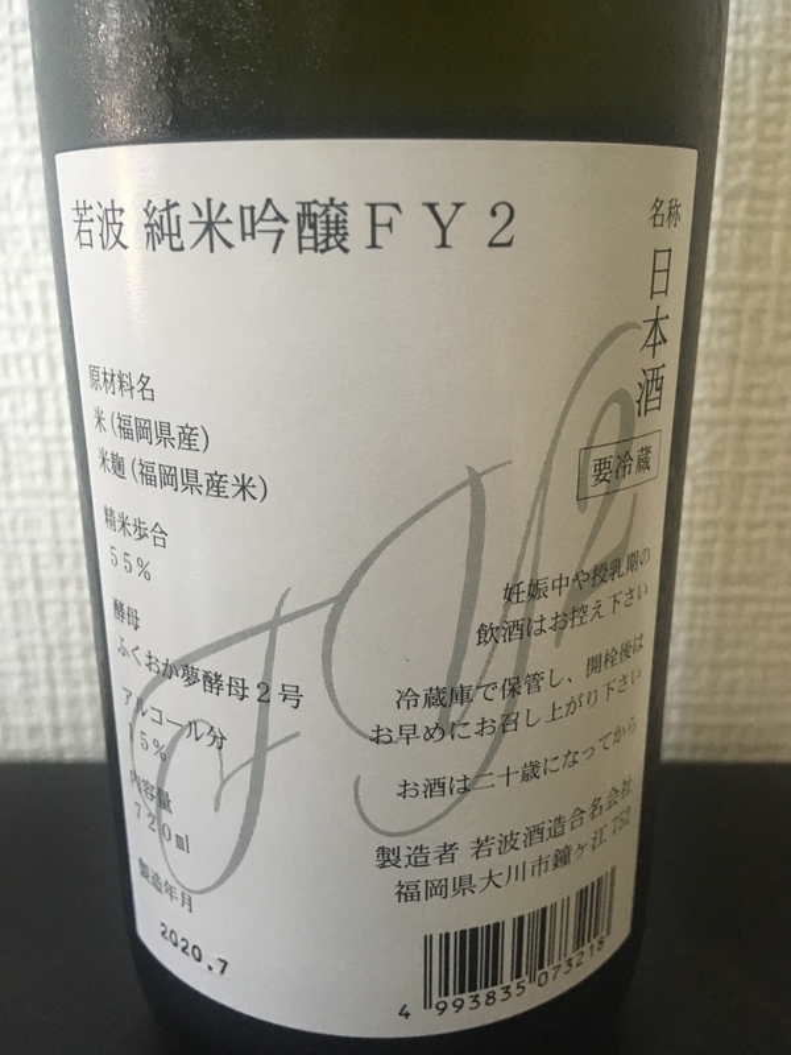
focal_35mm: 29
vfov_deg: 61.7
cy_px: 528
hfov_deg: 48.2
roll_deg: +0.1
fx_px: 884
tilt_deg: -19.0
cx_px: 396
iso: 160
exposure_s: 1/30
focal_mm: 4.15
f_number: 2.2
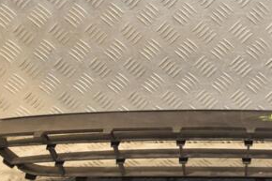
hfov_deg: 23.1
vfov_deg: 15.7
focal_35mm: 87
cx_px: 216
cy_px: 84
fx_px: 657
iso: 800
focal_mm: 28
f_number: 5.6
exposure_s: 1/200
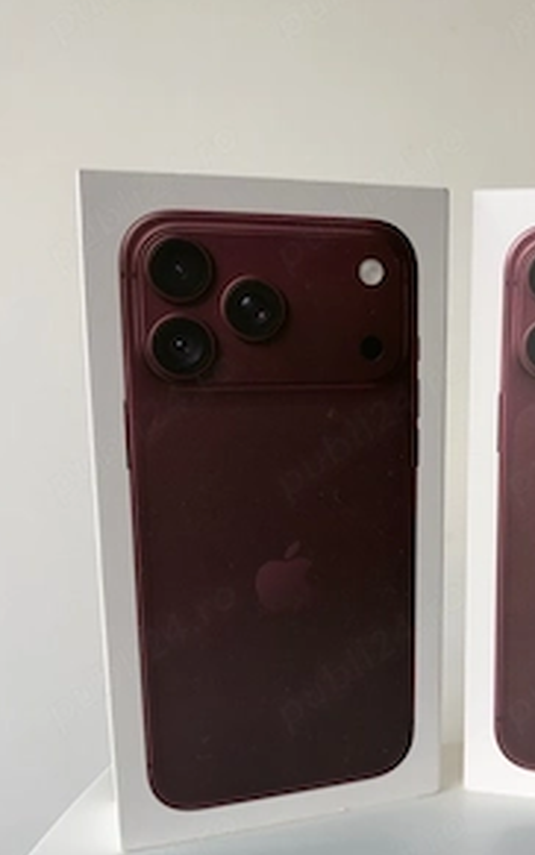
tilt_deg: -9.7
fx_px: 816
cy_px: 461
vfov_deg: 55.3
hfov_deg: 35.1
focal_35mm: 35
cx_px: 429
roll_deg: -0.1
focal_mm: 6.93
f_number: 1.8
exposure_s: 1/121
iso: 250
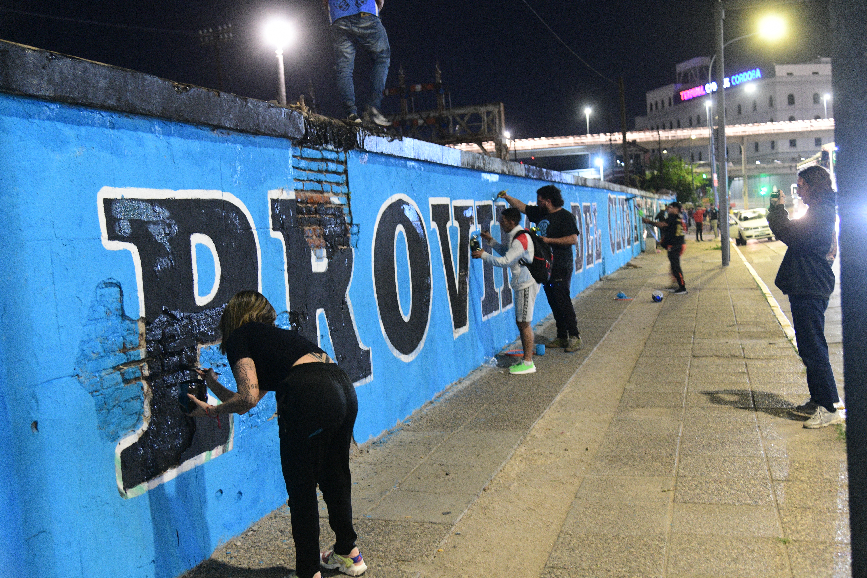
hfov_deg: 50.7
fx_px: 915
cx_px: 434
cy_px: 289
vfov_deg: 35.1
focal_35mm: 38
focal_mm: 38
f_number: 4
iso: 3200
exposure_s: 1/13
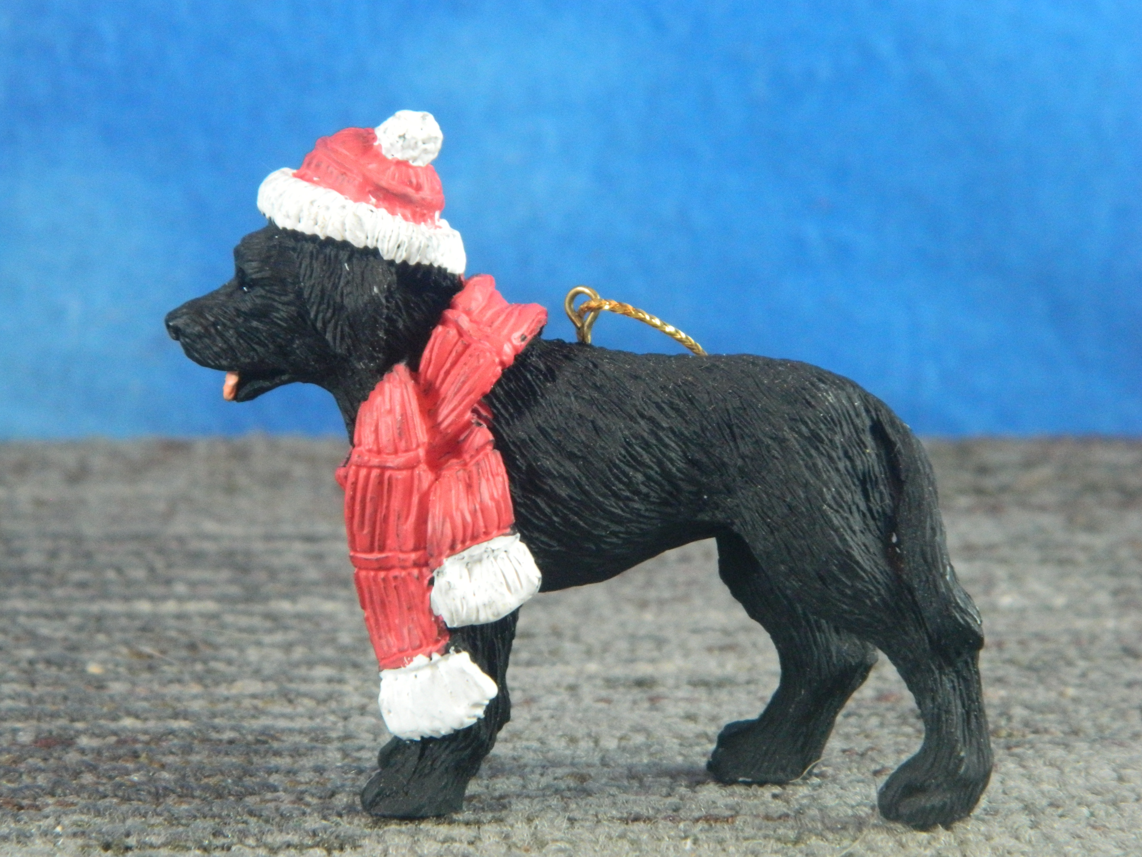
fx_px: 4256
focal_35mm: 129
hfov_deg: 15.3
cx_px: 571
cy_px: 428
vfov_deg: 11.5
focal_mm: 23.2
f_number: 4.7
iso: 400
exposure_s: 1/13
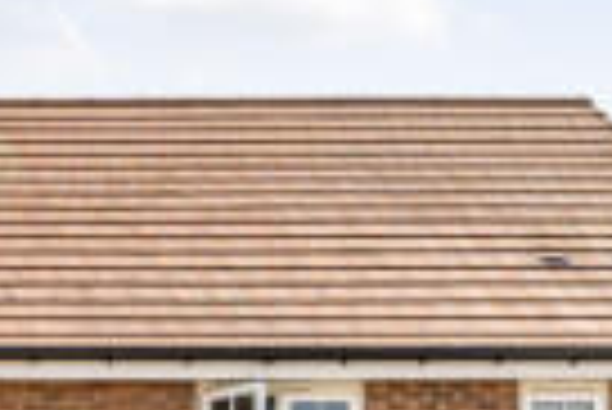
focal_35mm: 119
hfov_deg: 15.6
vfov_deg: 11.3
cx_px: -349
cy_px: 511
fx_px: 2025
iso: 400
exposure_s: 1/800
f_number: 8
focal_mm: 23
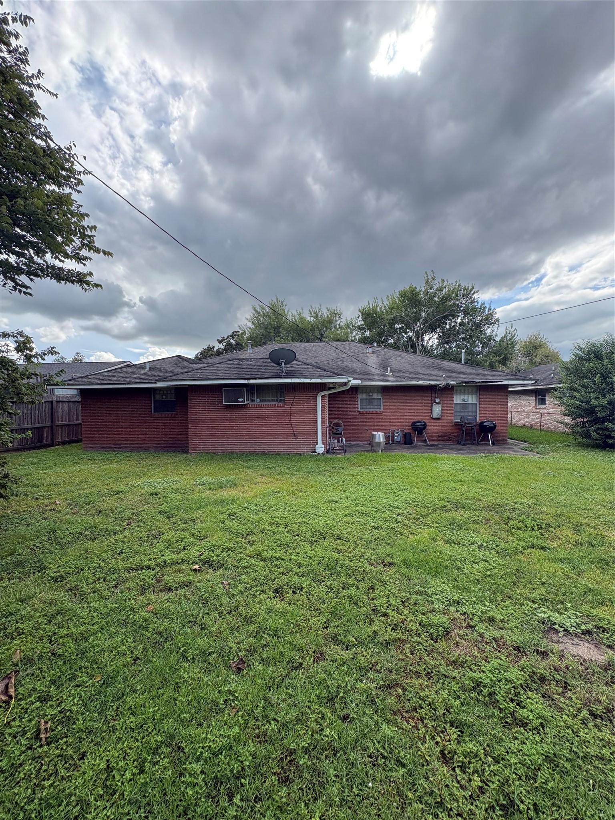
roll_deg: -0.3
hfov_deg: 85.7
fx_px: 332
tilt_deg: -0.8
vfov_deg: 102.1
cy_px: 410
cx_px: 308
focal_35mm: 14
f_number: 2.2
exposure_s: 1/625
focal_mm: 2.22
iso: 50
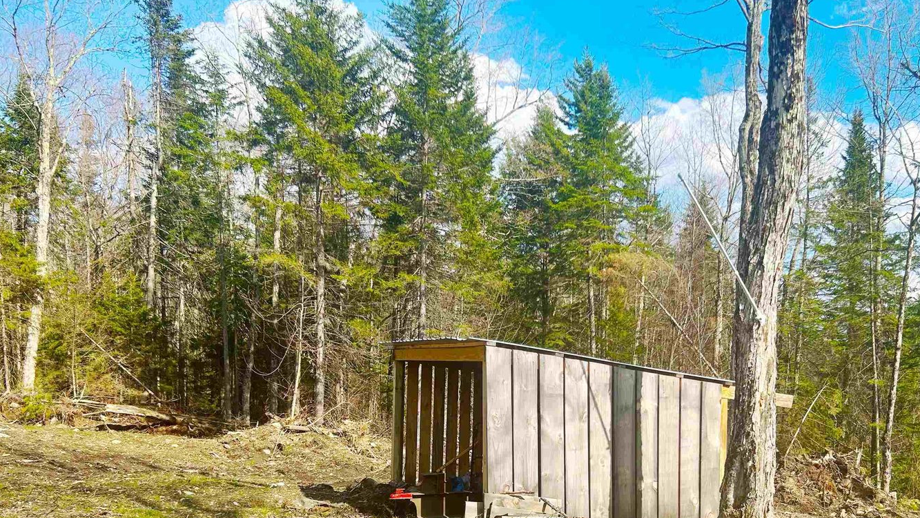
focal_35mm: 34
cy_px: 408
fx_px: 829
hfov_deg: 57.6
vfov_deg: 33.7
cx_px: 549
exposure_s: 1/2252
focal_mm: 5.7
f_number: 1.5
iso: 50
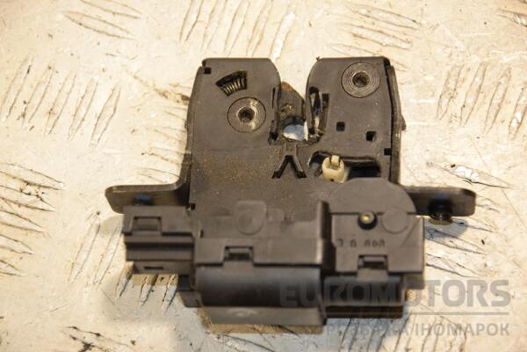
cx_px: 264
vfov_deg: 10.2
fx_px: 1976
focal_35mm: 135
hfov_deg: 15.2
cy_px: 176
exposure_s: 1/200
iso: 800
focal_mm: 90
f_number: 5.6
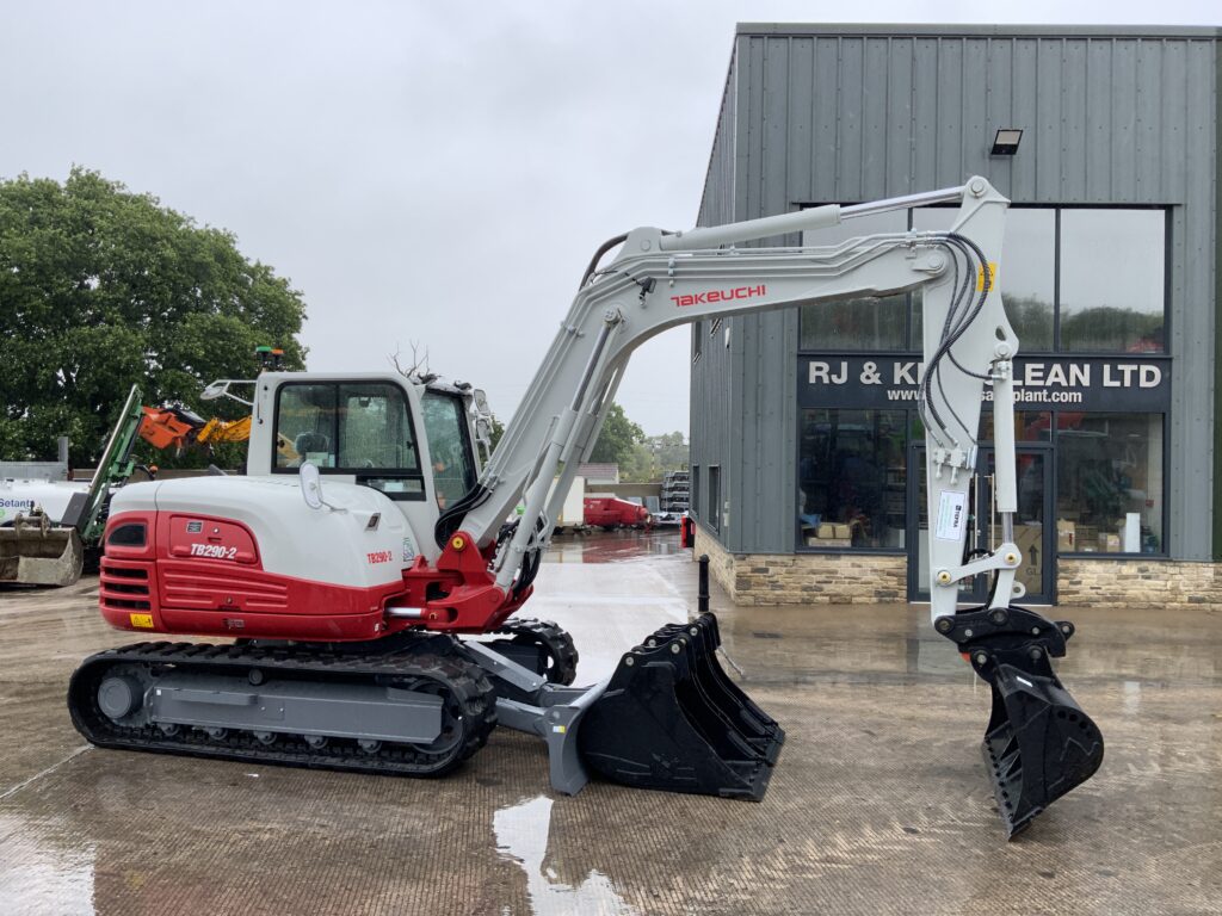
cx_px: 611
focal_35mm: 29
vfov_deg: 48.2
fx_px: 1024
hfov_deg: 61.7
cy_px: 458
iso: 16
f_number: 1.8
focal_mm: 3
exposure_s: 1/289
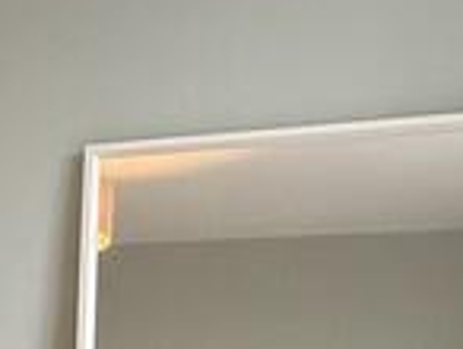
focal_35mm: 98
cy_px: 365
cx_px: -460
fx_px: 1313
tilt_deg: -0.8
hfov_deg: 15.8
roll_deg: -0.6
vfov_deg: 14.8
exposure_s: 1/50
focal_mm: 2.22
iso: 200
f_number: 2.2
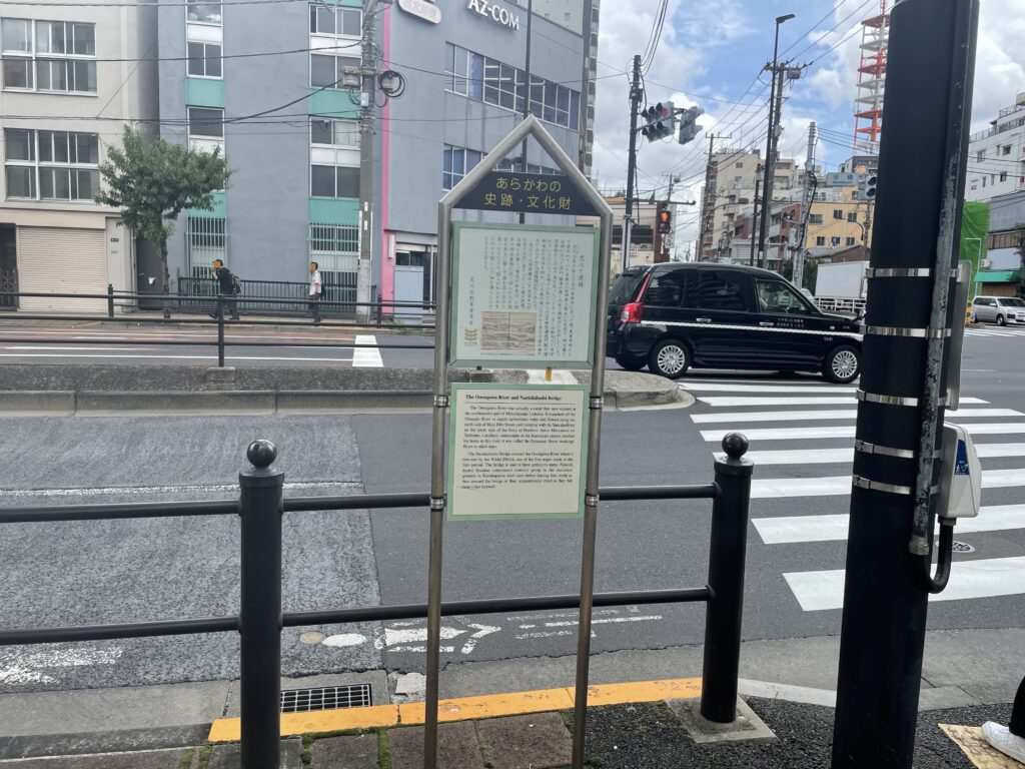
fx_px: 770
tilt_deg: -6.5
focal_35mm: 26
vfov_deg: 53.1
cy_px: 384
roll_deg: -2.2
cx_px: 512
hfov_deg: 67.3
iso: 32
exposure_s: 1/1103
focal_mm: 4.2
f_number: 1.6
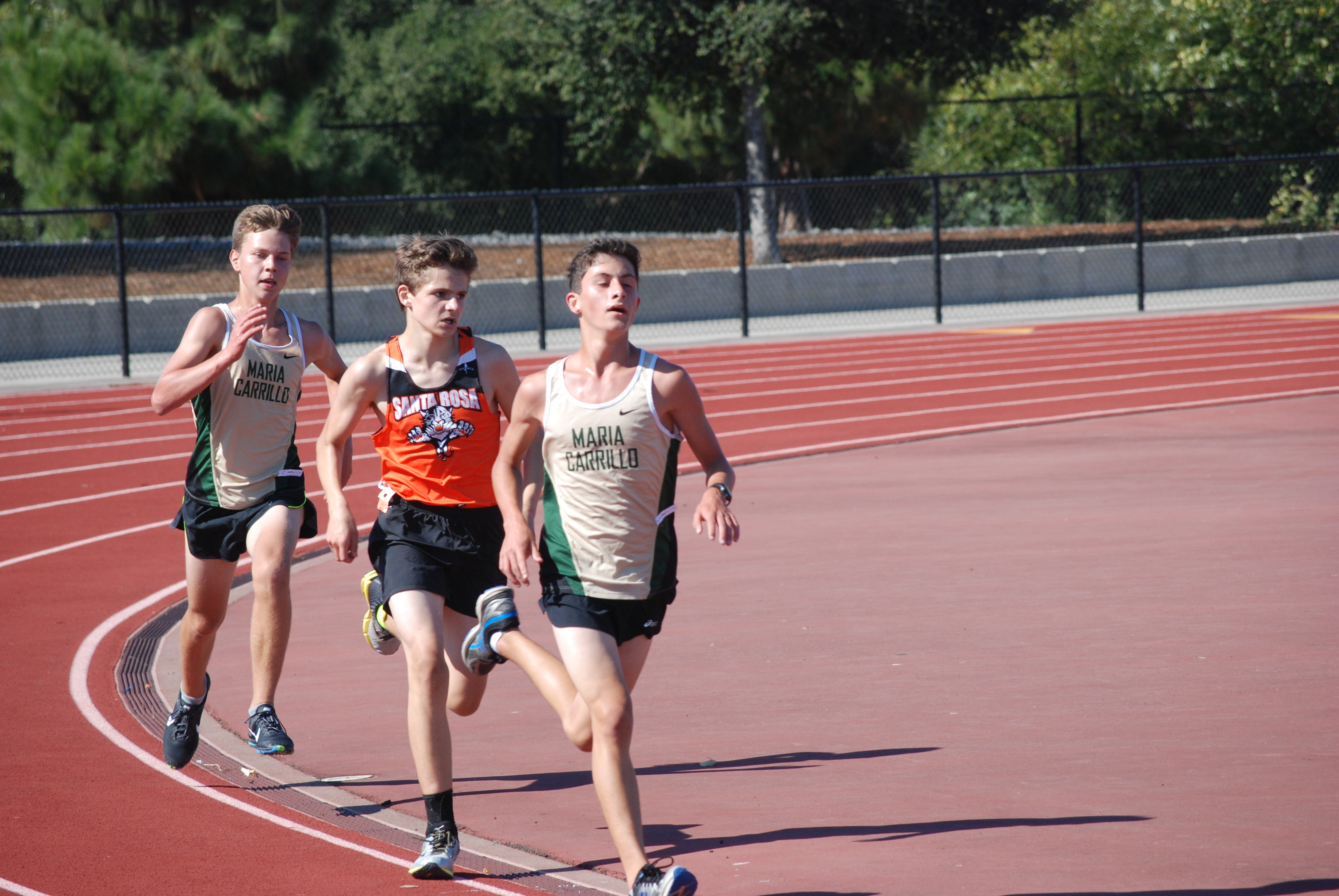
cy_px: 448
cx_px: 670
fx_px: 7541
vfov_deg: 6.8
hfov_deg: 10.1
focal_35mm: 202
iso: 400
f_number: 8
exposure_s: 1/1000
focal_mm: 135
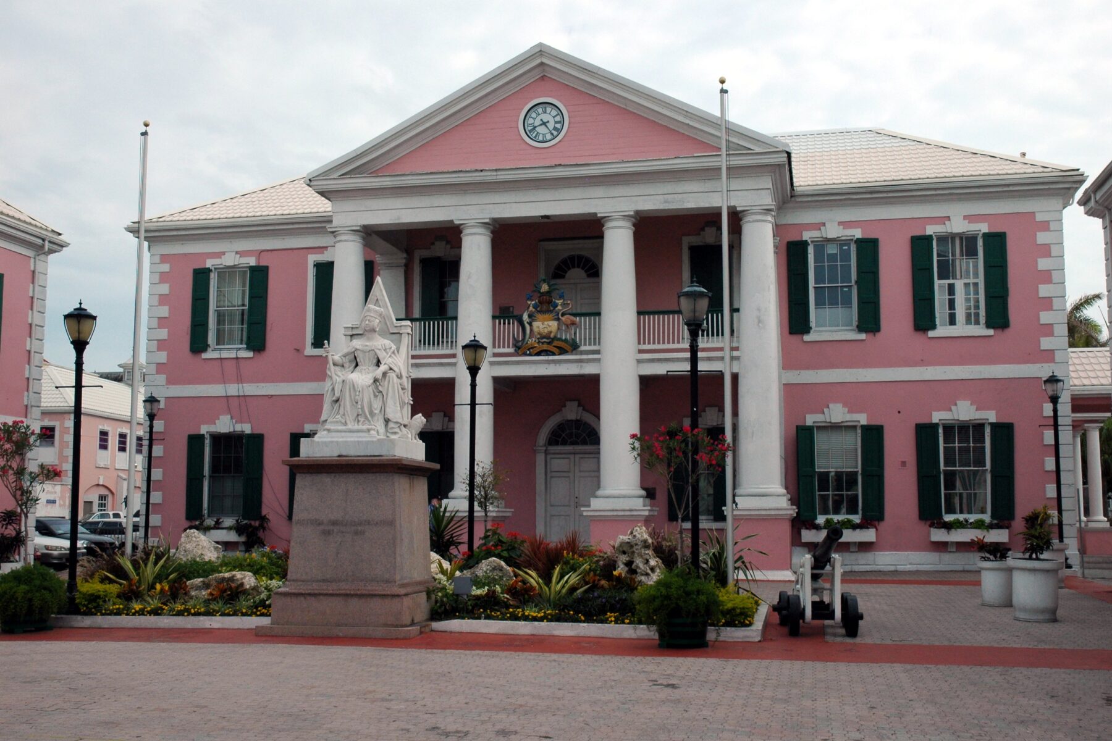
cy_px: 370
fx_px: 1251
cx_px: 556
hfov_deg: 47.9
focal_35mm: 40
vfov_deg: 33.0
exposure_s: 1/500
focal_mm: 27
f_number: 11
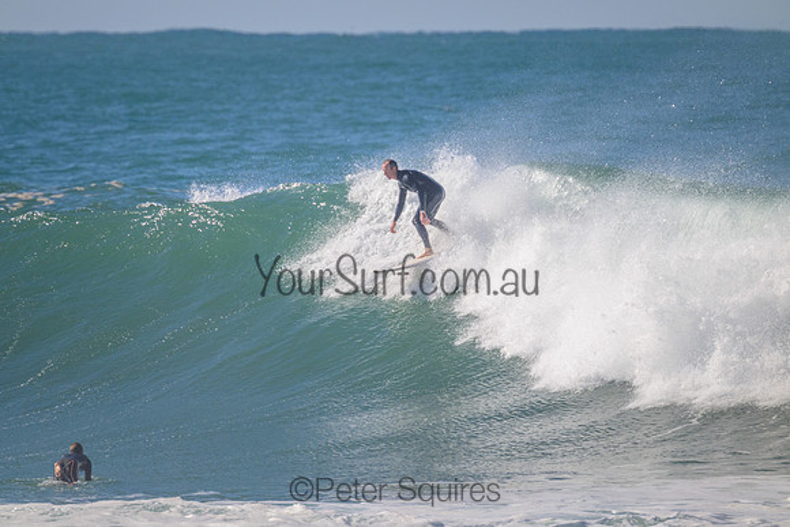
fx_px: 17559
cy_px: 264
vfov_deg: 1.7
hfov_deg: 2.6
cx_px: 395
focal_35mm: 800
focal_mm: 800
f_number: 11
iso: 900
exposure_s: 1/2000
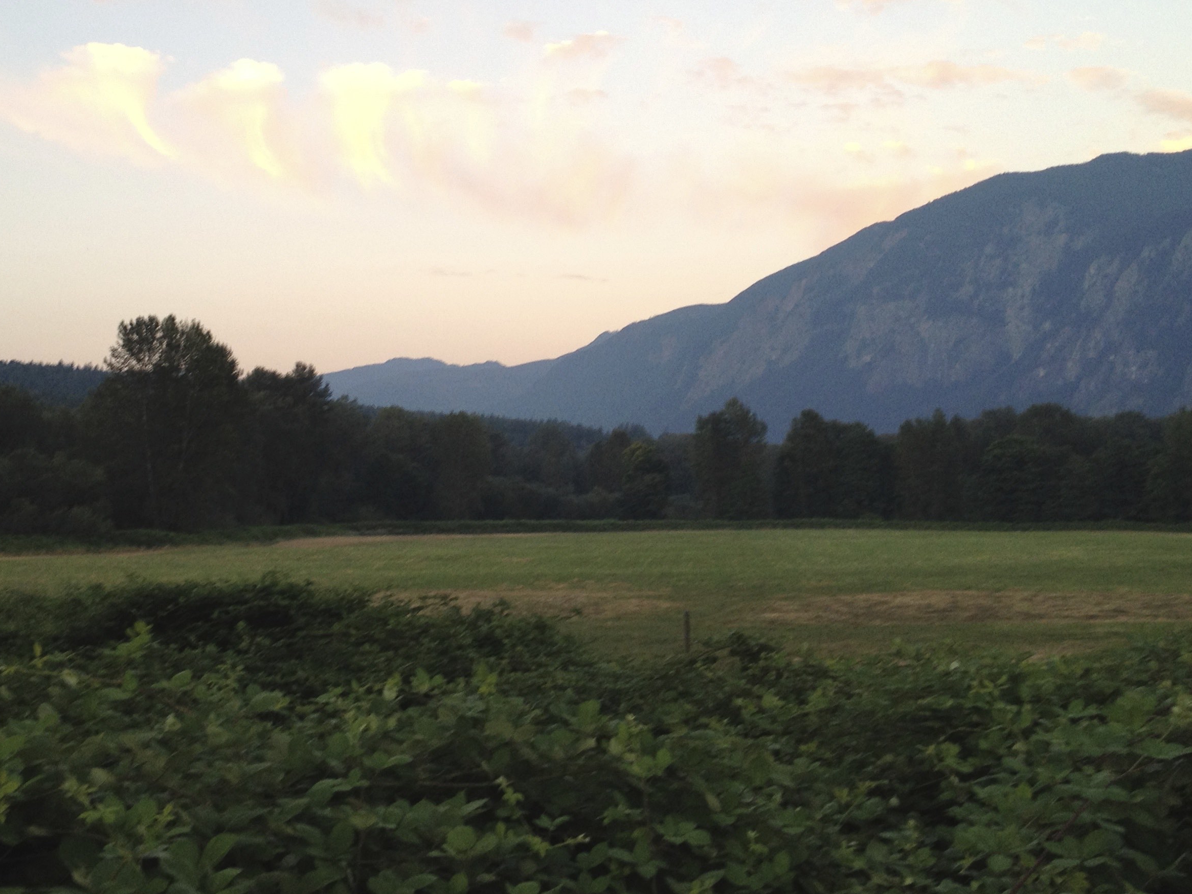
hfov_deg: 38.7
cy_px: 314
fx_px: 1688
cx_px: 478
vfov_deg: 29.5
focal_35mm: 49
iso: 80
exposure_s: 1/60
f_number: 2.4
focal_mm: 4.28
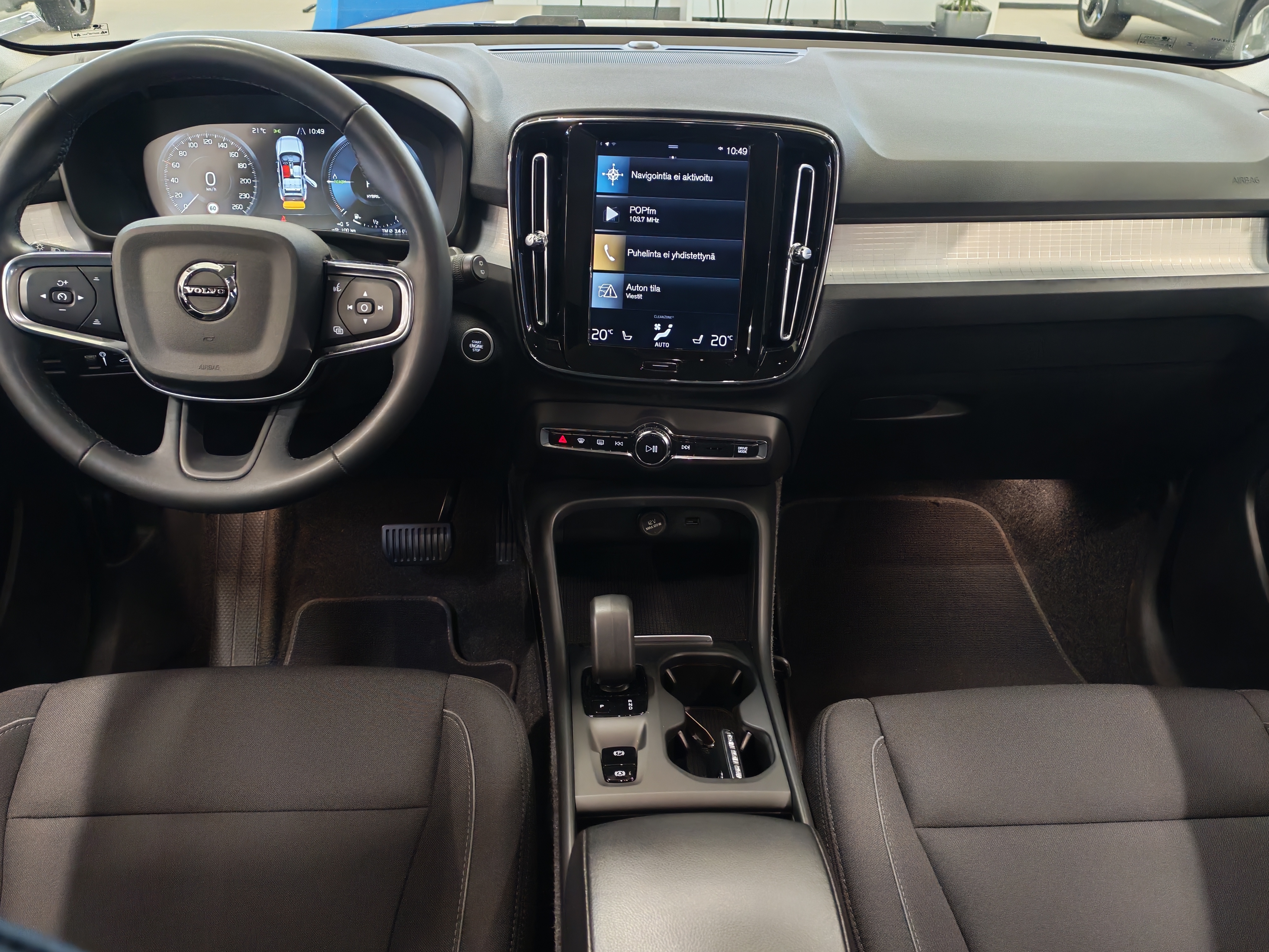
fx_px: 1136
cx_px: 634
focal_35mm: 31
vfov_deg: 45.4
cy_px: 476
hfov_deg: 58.4
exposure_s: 1/50
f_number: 1.9
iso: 800
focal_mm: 6.12
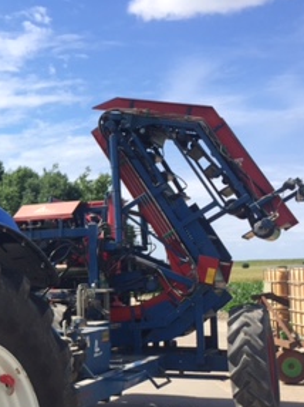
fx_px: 762
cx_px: -84
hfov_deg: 20.7
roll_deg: +1.5
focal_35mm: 65
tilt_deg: -0.2
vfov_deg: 29.7
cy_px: 268
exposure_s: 1/1721
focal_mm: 4.15
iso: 32
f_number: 2.2
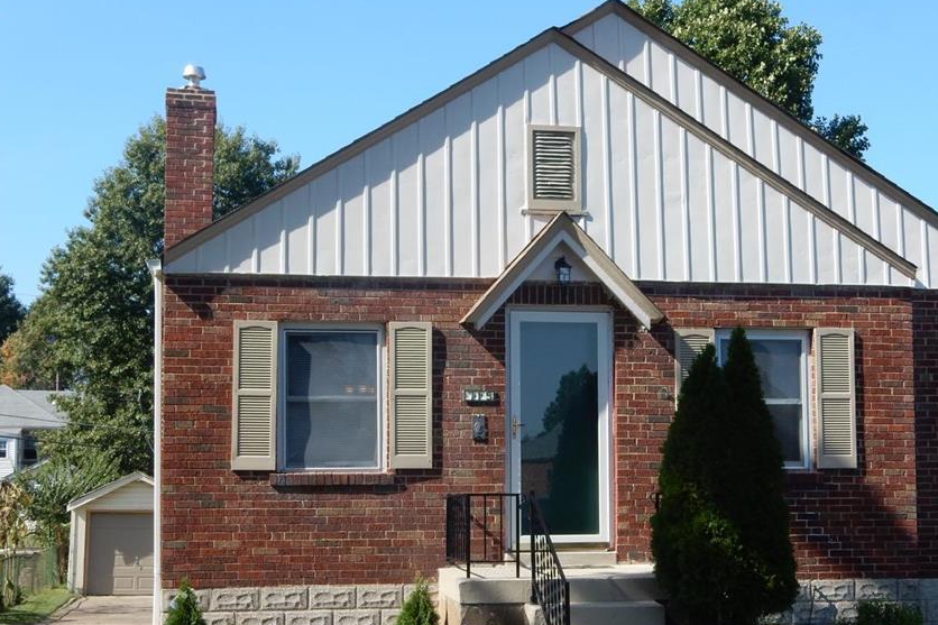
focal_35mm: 65
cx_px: 527
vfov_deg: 20.9
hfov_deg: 30.9
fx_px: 1693
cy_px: 367
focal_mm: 9
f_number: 4.5
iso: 125
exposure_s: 1/640
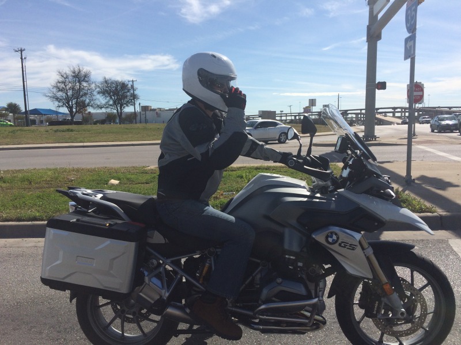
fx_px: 386
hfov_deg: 61.7
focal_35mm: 29
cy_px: 172
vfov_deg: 48.2
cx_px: 230
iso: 32
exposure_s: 1/3731
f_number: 2.2
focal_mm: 4.15
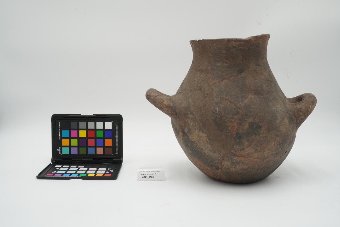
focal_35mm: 38
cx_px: 170
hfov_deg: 51.3
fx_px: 354
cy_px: 114
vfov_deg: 35.5
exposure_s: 1/10
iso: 100
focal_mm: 25
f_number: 16
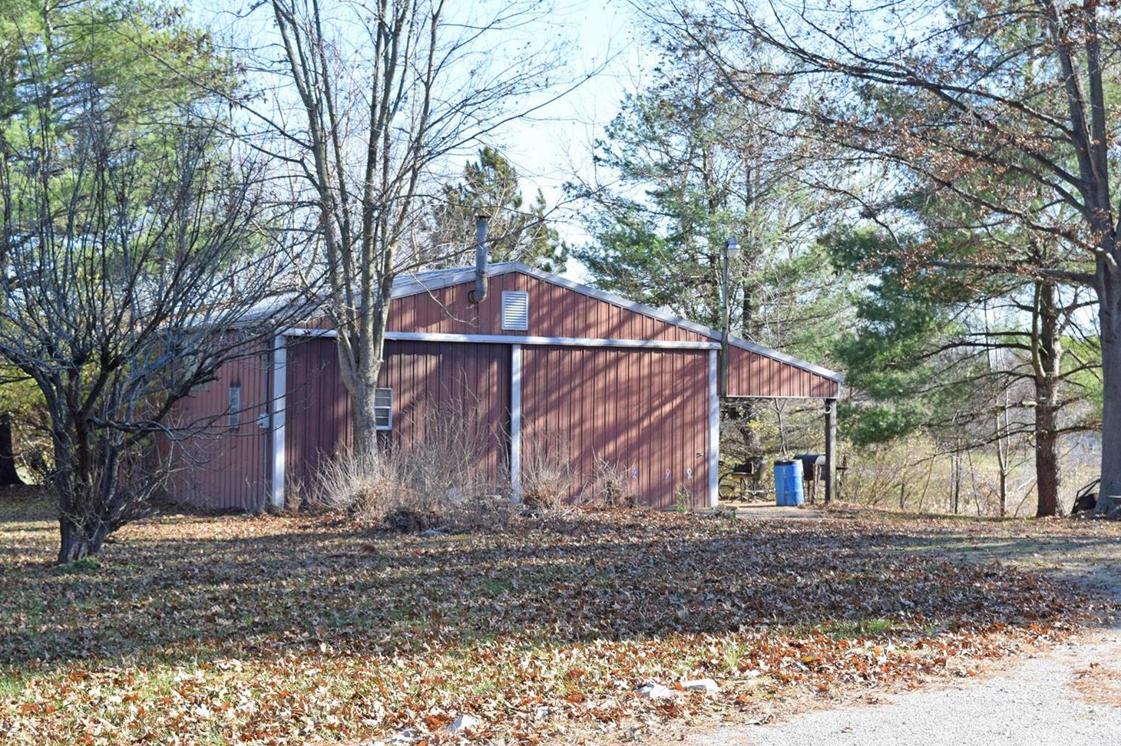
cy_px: 362
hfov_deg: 34.8
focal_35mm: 58
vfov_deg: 23.5
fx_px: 1791
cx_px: 562
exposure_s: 1/250
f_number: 8
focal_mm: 35
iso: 280
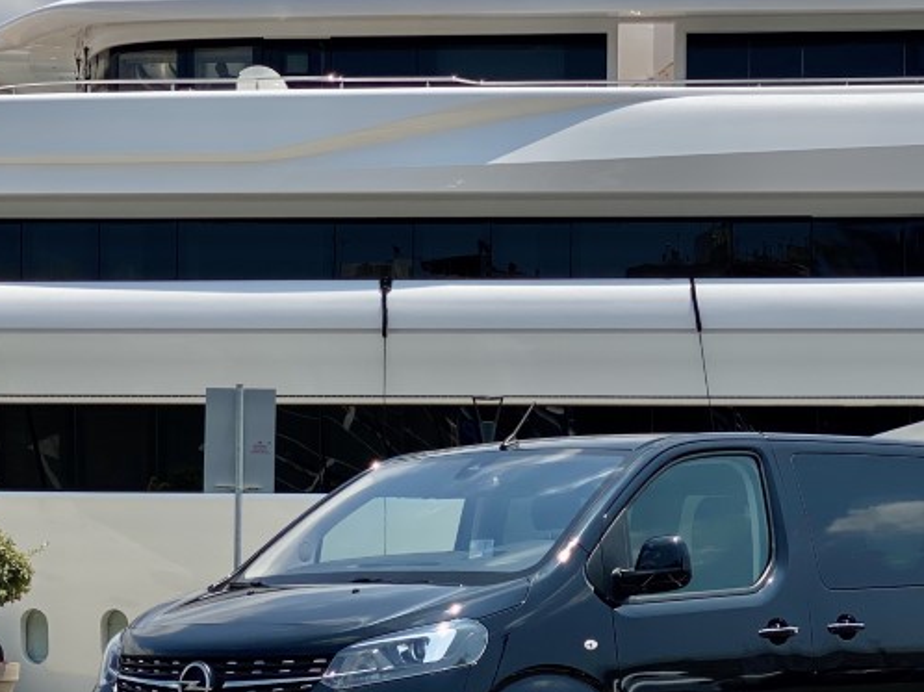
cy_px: 484
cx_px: 421
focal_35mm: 107
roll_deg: +0.2
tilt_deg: +4.6
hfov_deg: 18.4
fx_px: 2855
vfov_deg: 13.8
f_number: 2
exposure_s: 1/2283
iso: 20
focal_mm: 6
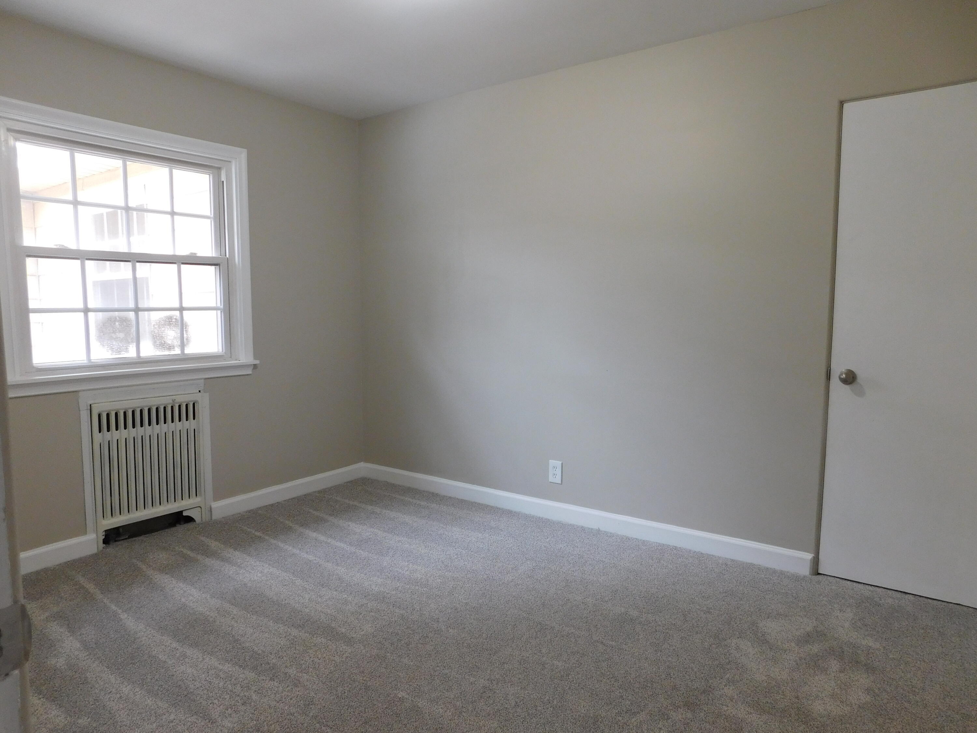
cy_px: 366
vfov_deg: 58.9
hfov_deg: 73.9
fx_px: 649
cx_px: 488
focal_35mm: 23
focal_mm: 4
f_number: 3
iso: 200
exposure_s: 1/30
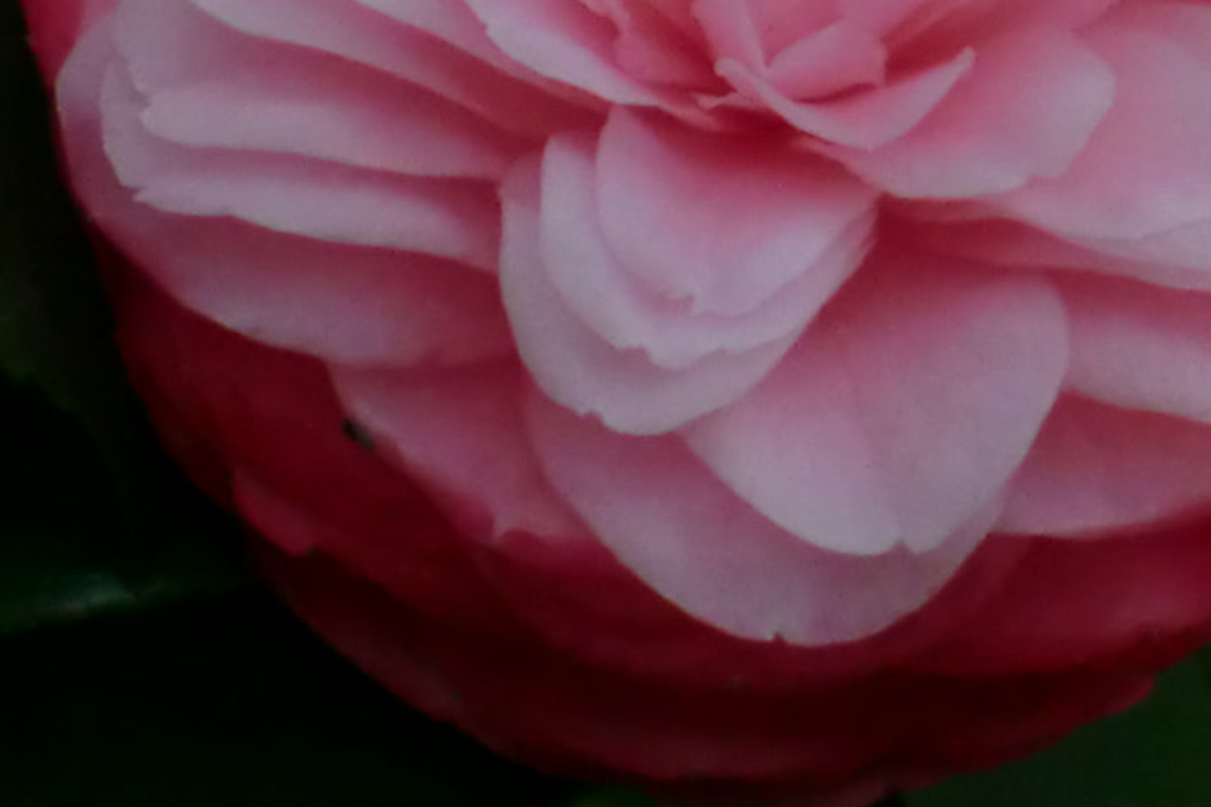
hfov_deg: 2.8
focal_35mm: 728
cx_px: 704
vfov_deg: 1.9
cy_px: -233
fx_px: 24487
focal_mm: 43
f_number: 5.7
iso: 125
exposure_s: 1/250
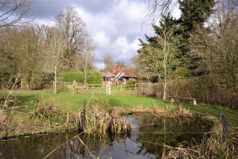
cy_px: 80
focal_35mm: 30
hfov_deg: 61.9
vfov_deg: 43.6
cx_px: 119
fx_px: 198
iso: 100
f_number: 7.1
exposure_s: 1/200
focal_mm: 20
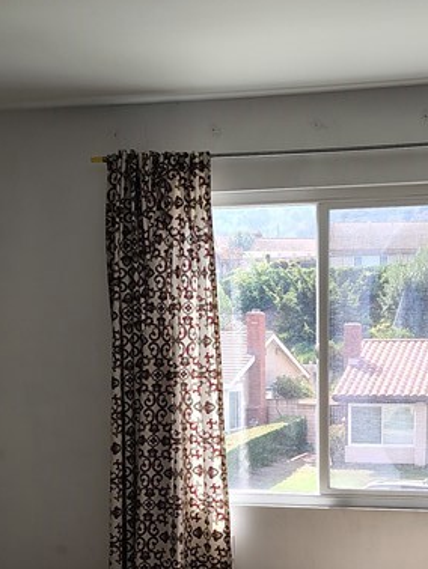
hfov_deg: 22.4
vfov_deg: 28.1
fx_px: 1070
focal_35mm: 65
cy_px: 560
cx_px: 309
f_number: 1.8
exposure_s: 1/190
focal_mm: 5.56
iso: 100
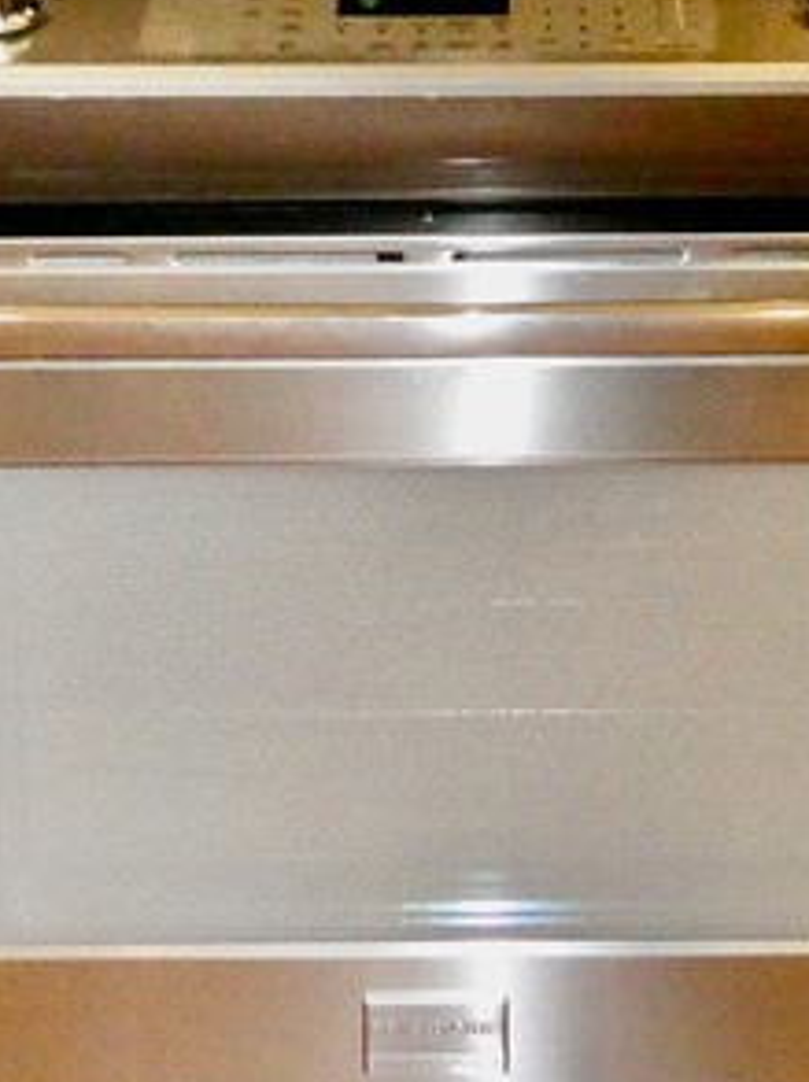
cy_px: 0
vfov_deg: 22.4
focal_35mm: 84
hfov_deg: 17.5
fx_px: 2623
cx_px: 521
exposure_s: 1/125
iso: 800
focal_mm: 4.3
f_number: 3.3
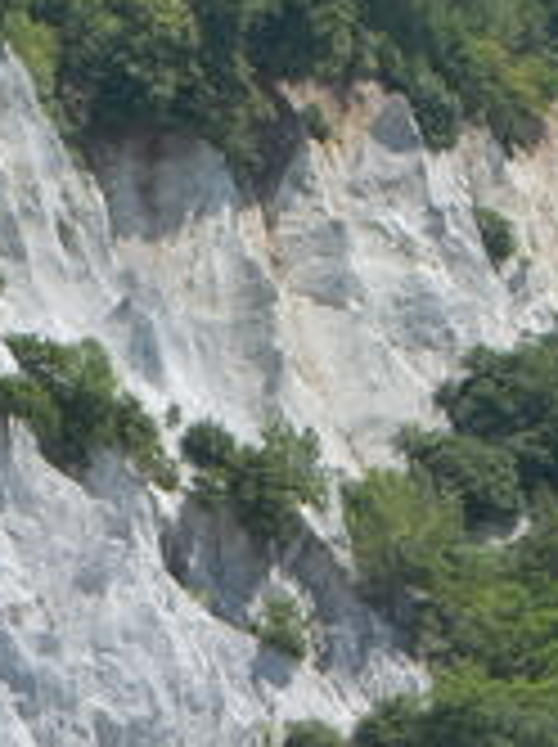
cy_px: 646
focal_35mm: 209
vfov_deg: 9.4
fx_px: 4504
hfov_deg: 7.0
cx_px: -243
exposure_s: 1/250
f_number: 8
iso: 125
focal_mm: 20
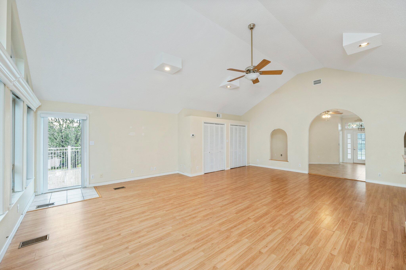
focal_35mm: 14
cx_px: 203
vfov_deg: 81.1
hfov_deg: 104.3
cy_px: 135
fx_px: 158
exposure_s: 1/60
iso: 640
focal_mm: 14
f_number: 7.1
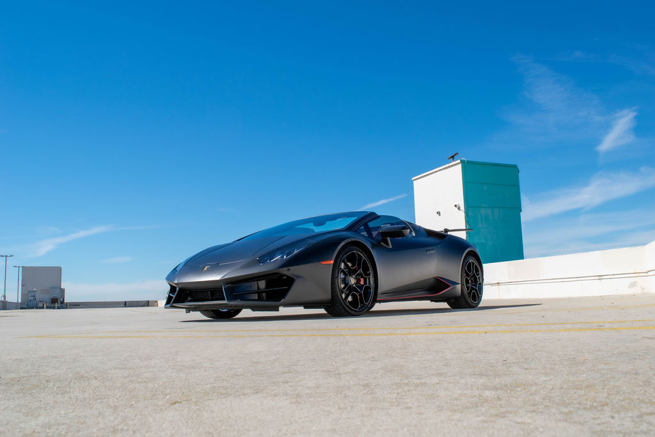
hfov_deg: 57.2
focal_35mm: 33
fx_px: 600
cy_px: 218
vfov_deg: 40.0
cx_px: 328
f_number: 11
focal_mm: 22
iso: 200
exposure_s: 1/500
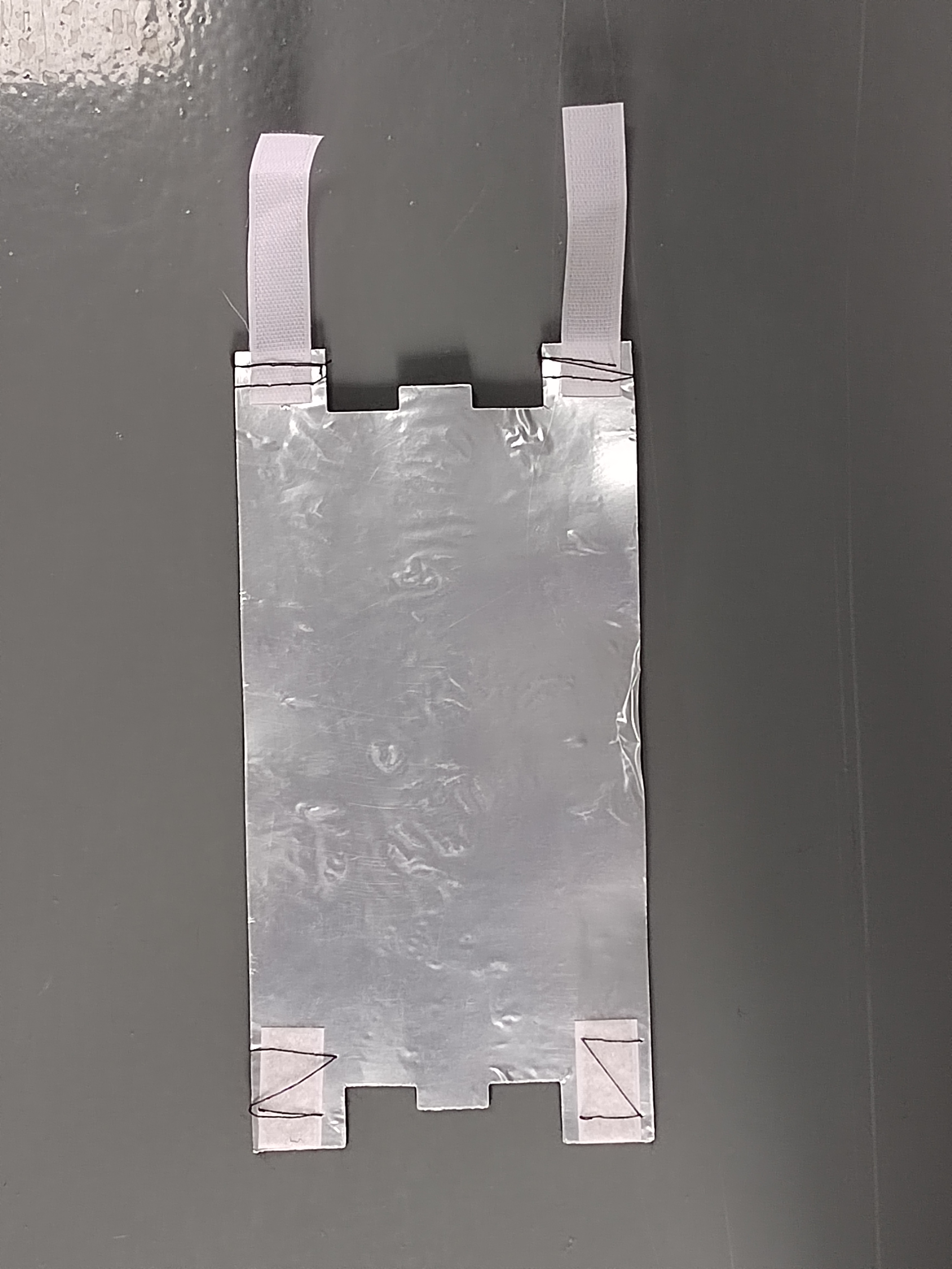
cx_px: 476
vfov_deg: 28.2
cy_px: 634
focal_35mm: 69
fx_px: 2530
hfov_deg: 21.3
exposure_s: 1/100
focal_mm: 5.52
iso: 1053
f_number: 1.9
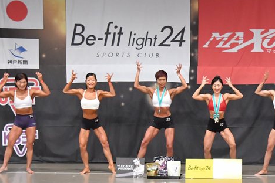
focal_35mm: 154
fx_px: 1176
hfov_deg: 13.3
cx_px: 198
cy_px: 130
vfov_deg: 8.9
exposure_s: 1/400
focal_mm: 62
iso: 6400
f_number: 5.6
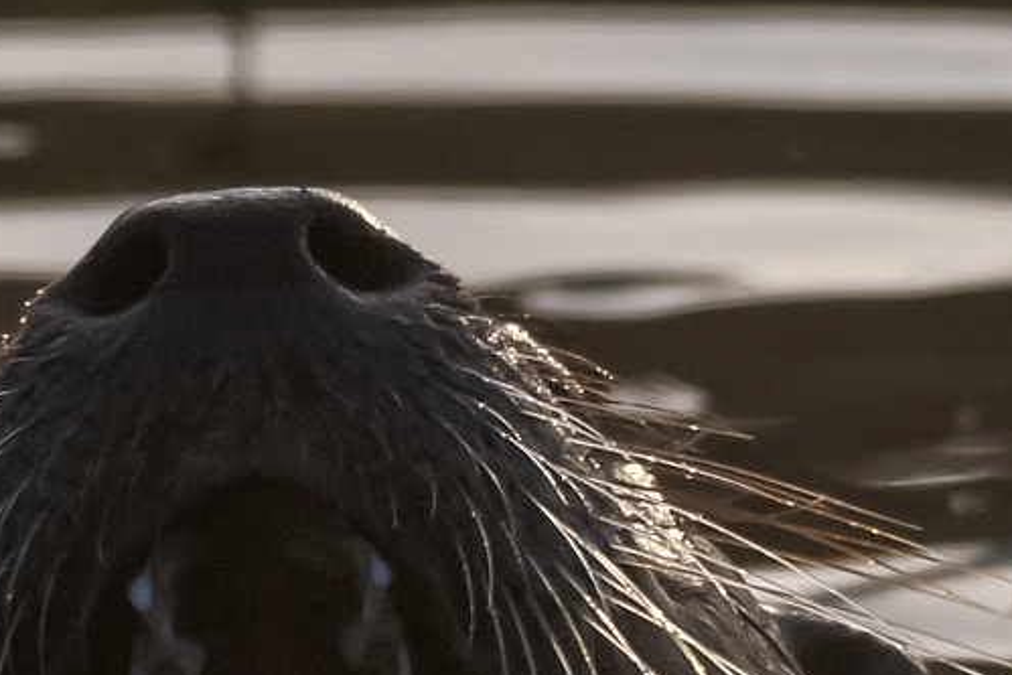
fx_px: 67567
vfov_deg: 0.6
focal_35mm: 2403
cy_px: 763
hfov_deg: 0.9
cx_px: 294
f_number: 7.1
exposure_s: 1/2000
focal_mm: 500
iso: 560
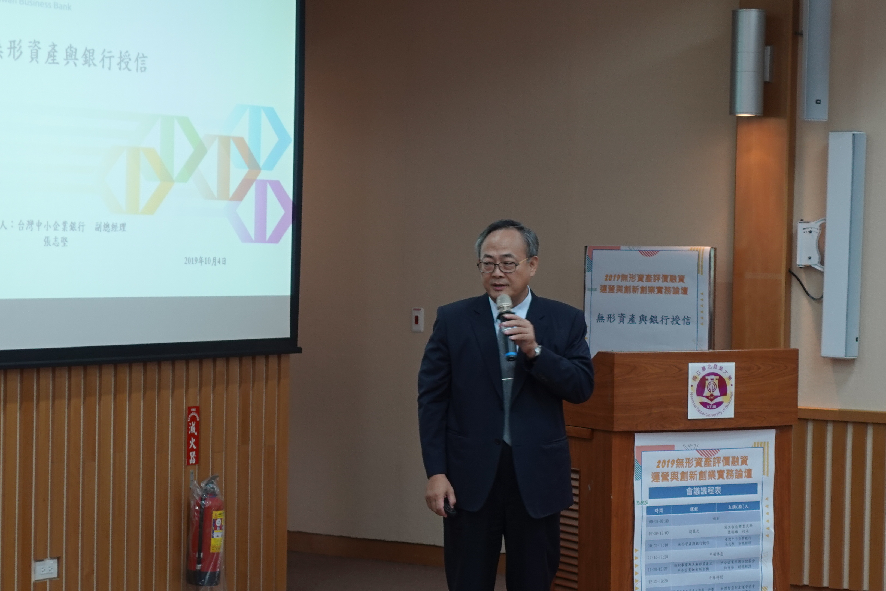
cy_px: 348
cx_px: 295
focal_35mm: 106
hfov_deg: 19.2
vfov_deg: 12.9
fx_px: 2609
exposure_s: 1/30
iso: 125
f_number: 2.8
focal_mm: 22.95
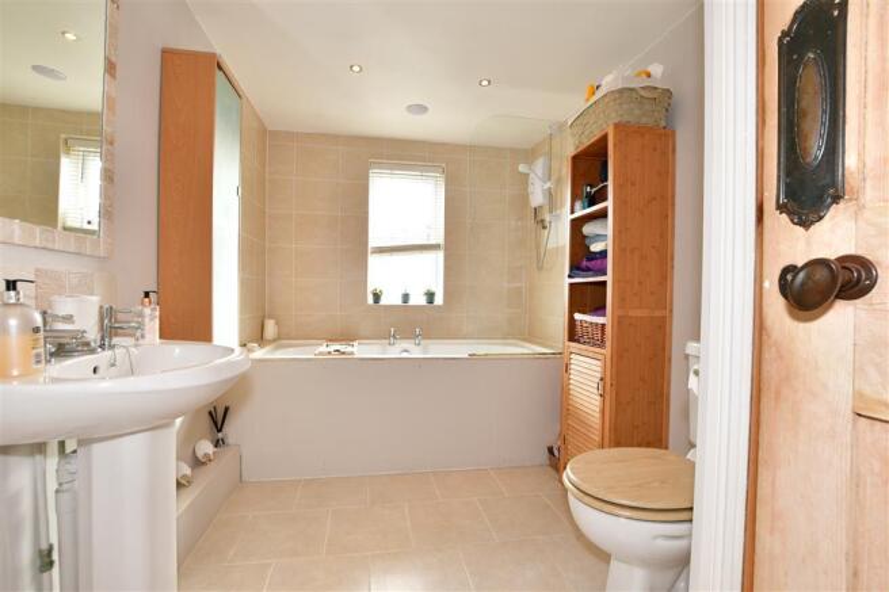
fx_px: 370
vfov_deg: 77.3
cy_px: 296
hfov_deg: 100.4
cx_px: 444
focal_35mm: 15
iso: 100
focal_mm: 10
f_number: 7.1
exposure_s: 1/6
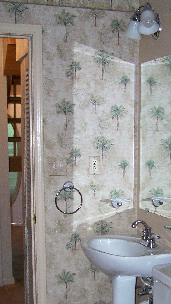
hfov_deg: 19.1
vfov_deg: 33.0
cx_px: 112
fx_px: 508
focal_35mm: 63
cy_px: 209
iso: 80
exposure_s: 1/60
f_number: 2.8
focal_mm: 6.3
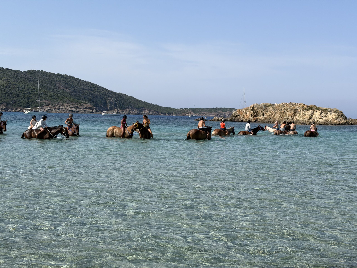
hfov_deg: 39.7
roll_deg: -1.1
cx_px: 178
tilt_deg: -1.6
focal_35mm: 48
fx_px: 495
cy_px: 134
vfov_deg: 30.3
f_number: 1.78
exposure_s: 1/7143
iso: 64
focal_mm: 6.76
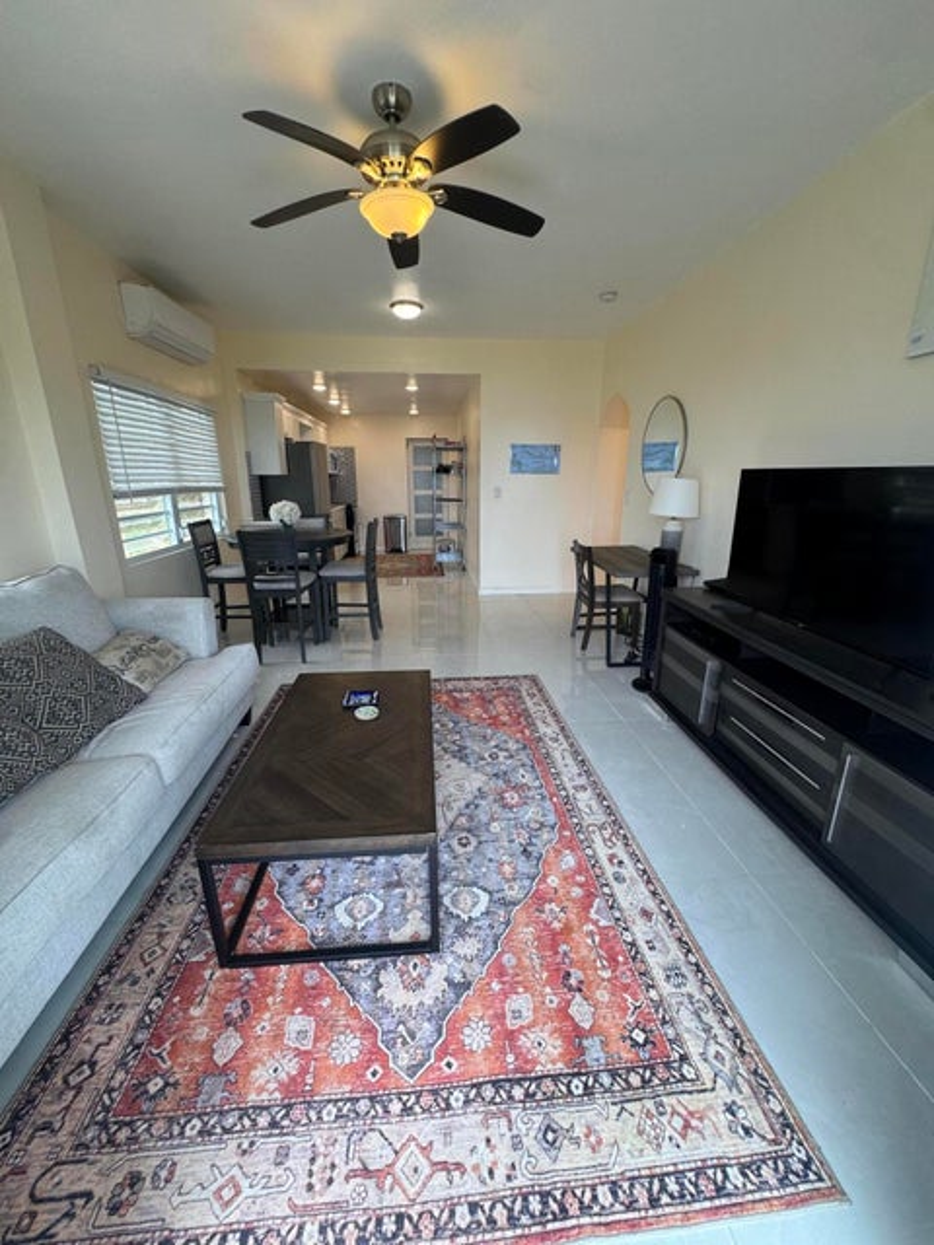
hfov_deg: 85.7
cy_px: 622
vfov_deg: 102.1
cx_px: 467
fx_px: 504
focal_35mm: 14
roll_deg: -0.1
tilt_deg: -15.7
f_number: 2.2
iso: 80
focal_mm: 2.22
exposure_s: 1/120
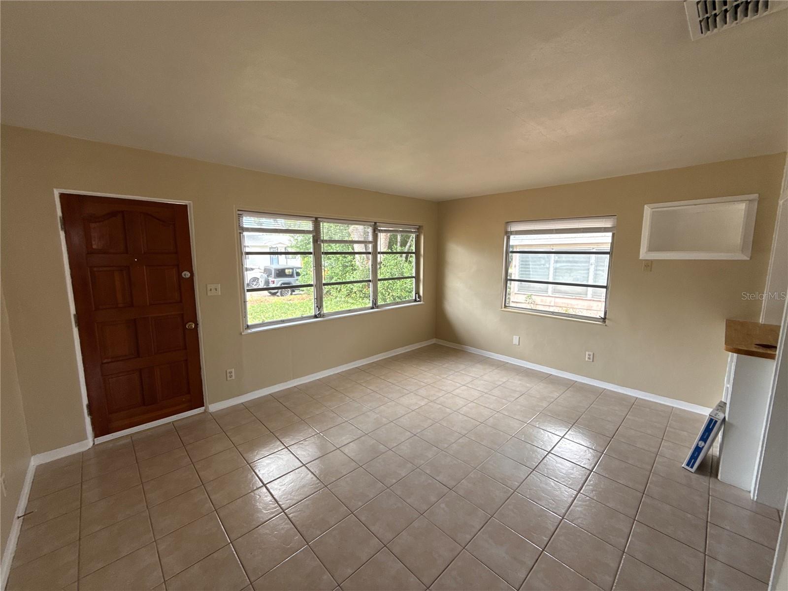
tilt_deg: -7.5
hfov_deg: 102.1
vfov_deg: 85.7
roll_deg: +0.2
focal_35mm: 14
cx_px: 394
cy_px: 296
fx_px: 319
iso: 80
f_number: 2.2
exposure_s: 1/99
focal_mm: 2.22
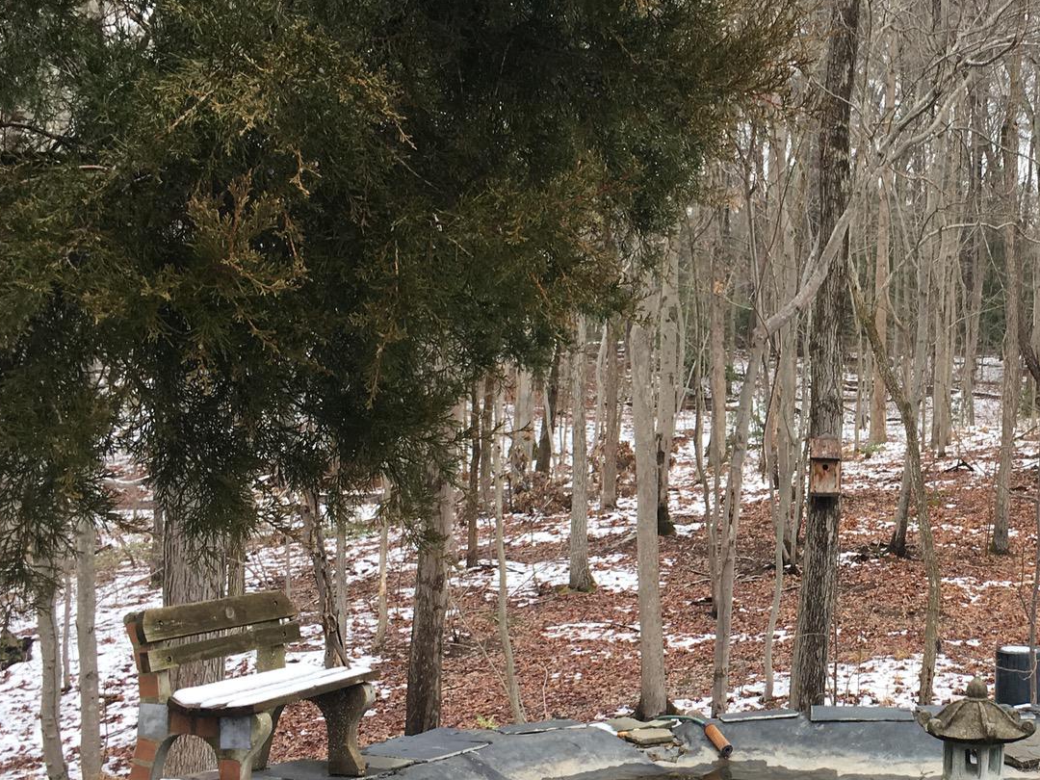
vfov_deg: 26.5
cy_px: 473
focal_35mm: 55
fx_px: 1652
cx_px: 910
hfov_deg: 33.3
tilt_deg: -1.1
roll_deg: -2.4
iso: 25
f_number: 2.2
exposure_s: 1/196
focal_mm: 4.15
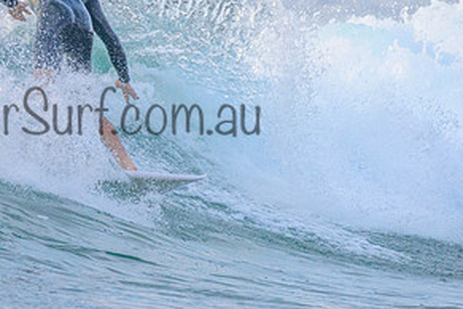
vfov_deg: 1.1
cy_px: 60
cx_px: 2
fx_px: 15728
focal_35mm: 1223
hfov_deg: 1.7
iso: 1800
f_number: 5.6
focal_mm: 500
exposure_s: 1/2000
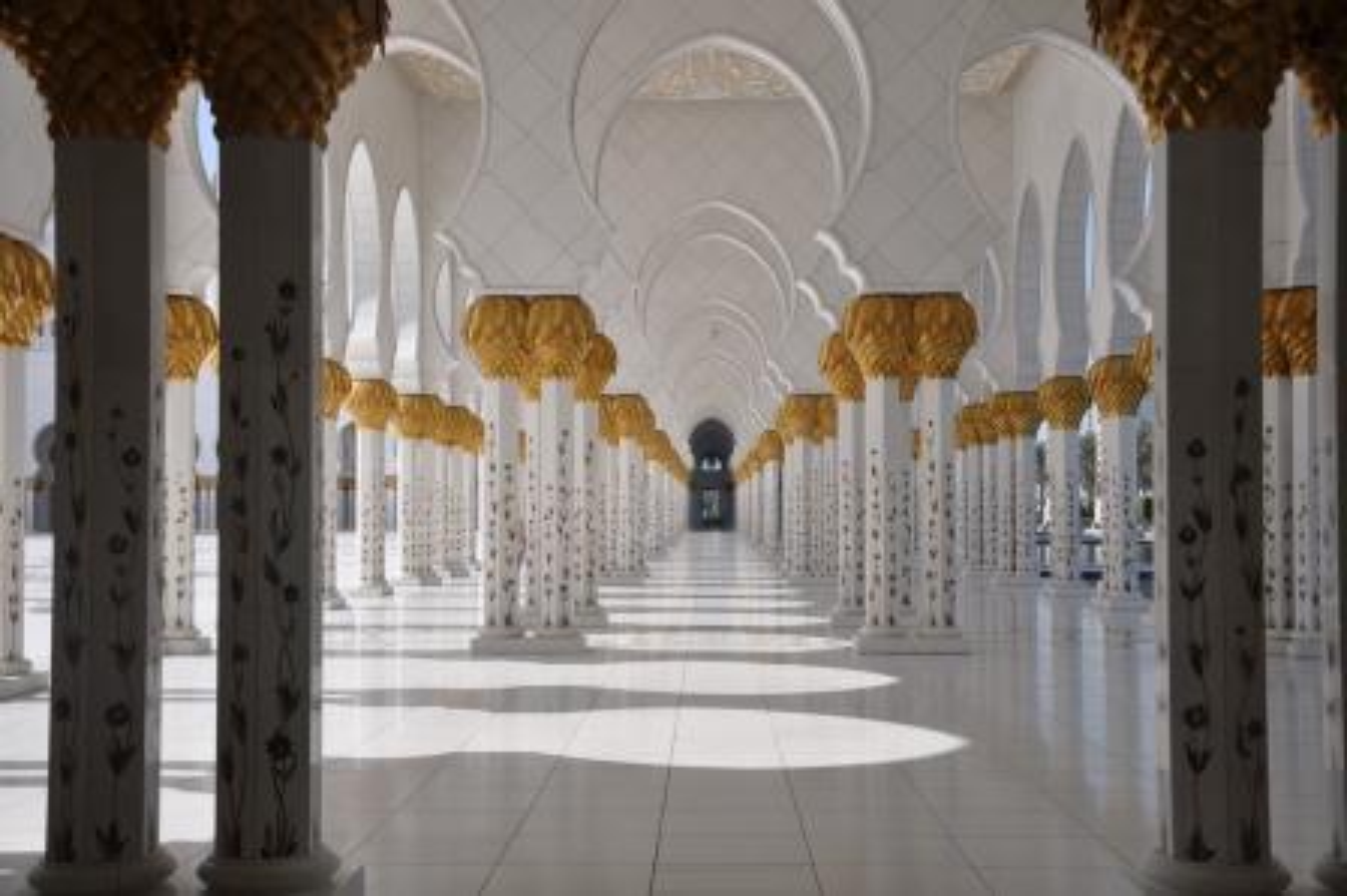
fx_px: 1795
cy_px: 448
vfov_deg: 28.0
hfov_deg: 41.1
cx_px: 674
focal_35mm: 48
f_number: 4.2
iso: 200
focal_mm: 32
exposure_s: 1/1600
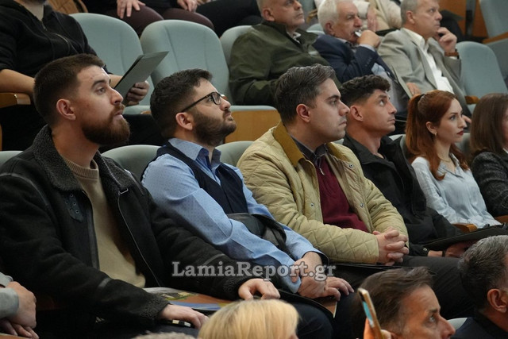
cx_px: 254
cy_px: 170
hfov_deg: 23.4
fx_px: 1228
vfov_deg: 15.7
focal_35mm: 87
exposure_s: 1/160
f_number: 4
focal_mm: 58
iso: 10000
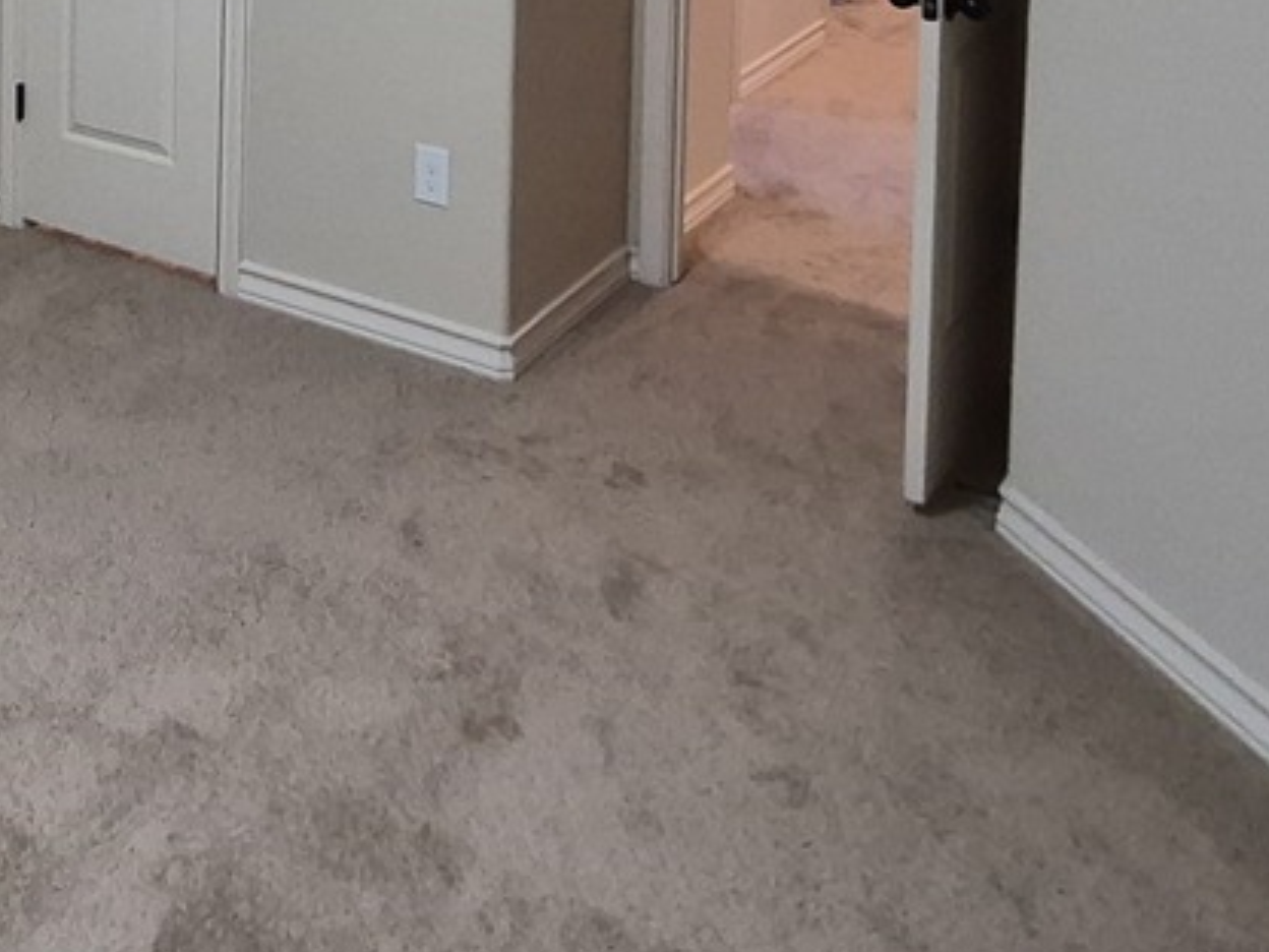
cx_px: 92
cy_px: -336
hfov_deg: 38.7
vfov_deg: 26.5
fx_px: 1650
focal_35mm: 45
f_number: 2.2
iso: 500
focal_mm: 1.74
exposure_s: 1/60
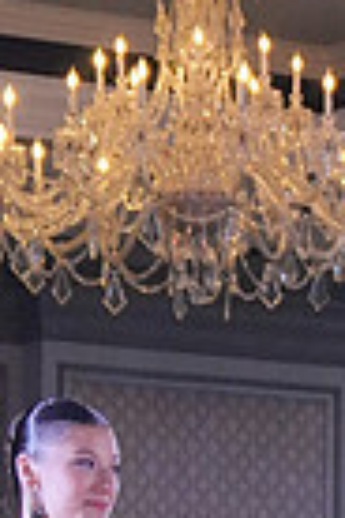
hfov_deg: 5.9
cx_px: 336
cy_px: 852
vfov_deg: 8.6
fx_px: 3320
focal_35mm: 231
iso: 5000
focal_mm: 37
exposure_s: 1/500
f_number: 3.2
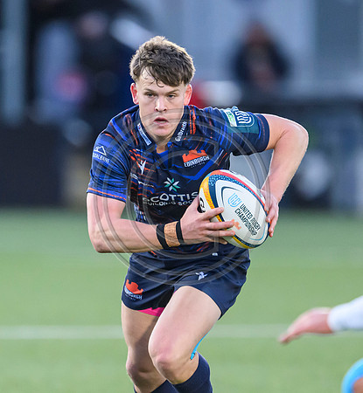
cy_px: 201
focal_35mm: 1160
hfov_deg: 1.4
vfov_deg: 1.6
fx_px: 14355
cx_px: 177
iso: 5000
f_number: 4
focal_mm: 560
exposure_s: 1/1000
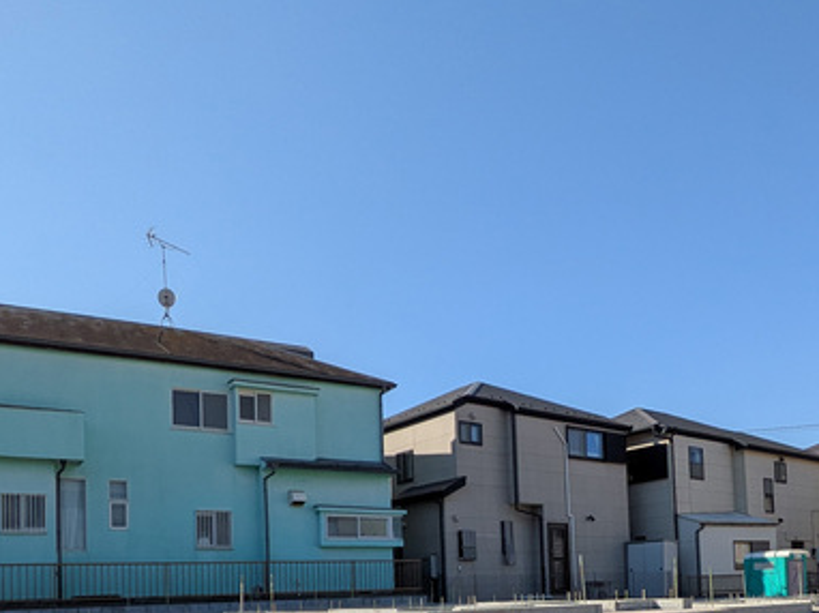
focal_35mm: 33
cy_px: 565
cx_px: 463
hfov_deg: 55.2
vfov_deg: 39.4
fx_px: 780
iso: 49
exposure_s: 1/2004
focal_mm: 1.83
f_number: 2.2
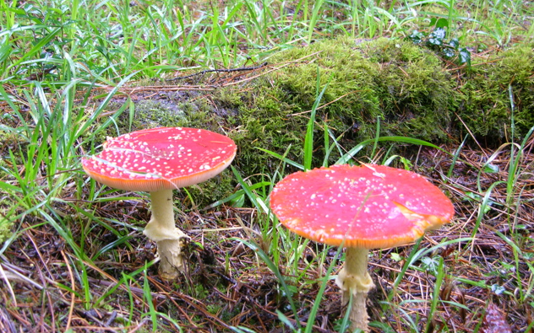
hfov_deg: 35.1
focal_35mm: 58
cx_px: 268
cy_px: 199
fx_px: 844
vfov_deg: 22.3
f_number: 3.1
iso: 121
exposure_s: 1/4.6
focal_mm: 13.7
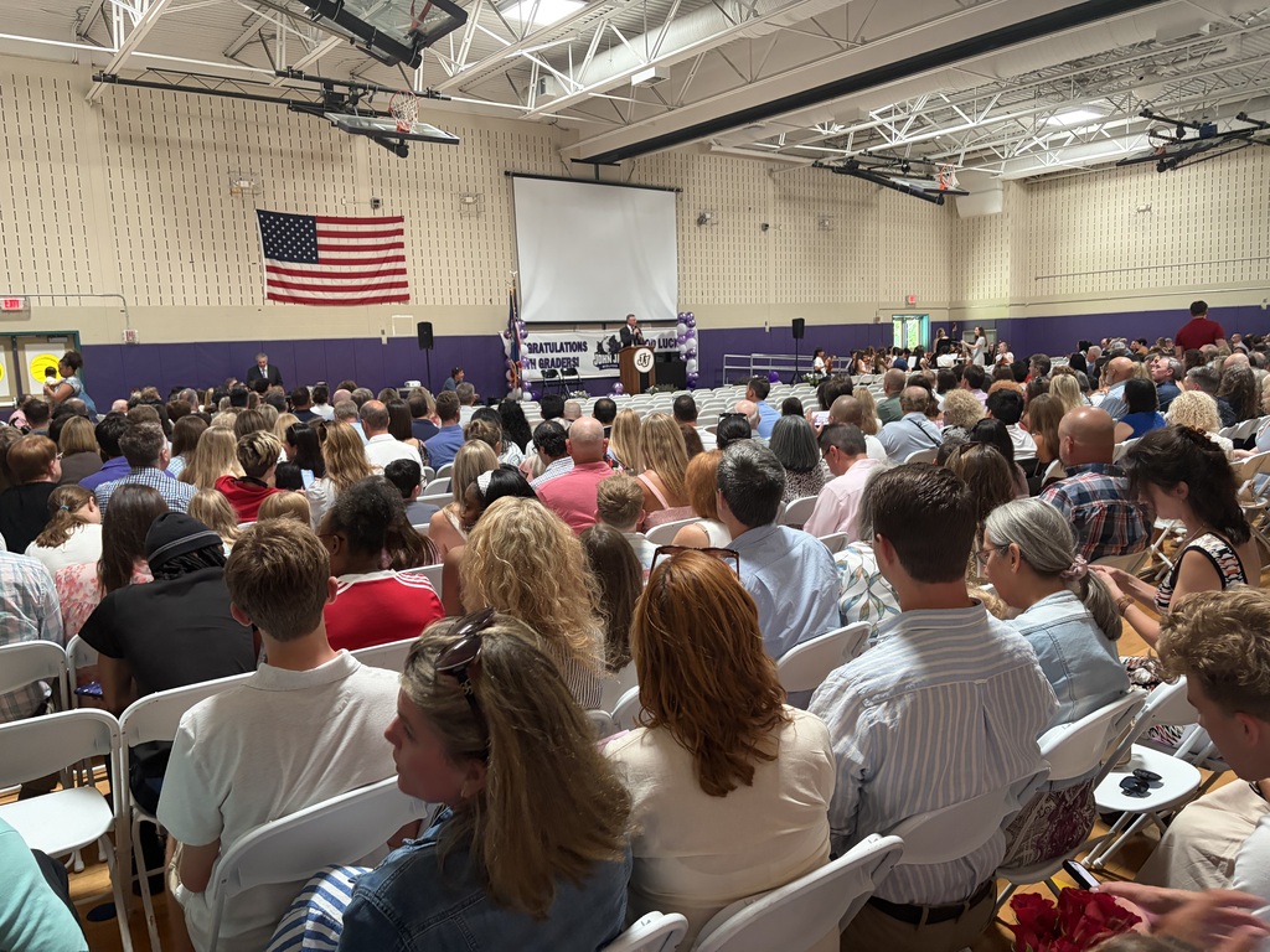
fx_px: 954
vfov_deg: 53.1
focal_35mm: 26
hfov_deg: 67.3
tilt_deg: -6.7
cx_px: 635
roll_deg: +2.1
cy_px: 476
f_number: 1.6
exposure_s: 1/60
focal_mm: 5.96
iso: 320
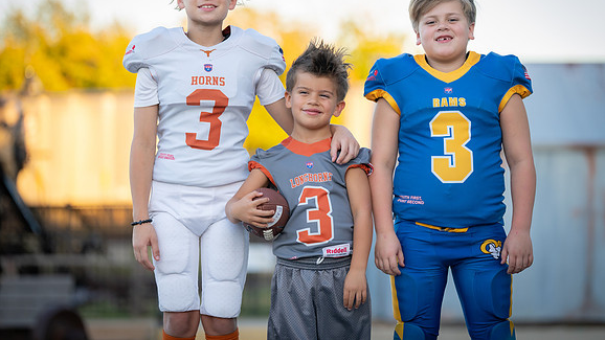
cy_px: 139
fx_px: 2278
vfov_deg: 8.5
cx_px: 302
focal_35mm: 142
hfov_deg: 15.1
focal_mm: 135
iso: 250
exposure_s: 1/320
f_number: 2.8
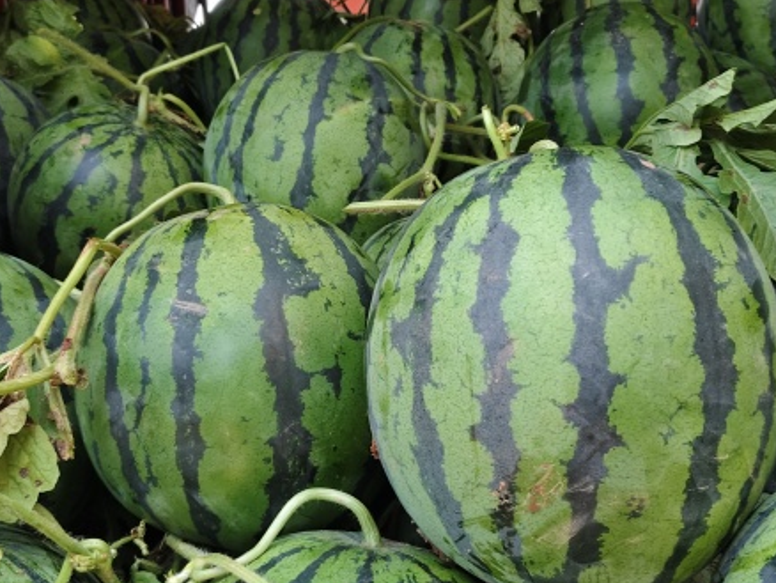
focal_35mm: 42
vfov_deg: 34.4
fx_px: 942
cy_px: 291
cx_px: 415
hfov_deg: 44.7
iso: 55
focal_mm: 5.56
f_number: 1.88
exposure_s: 1/111
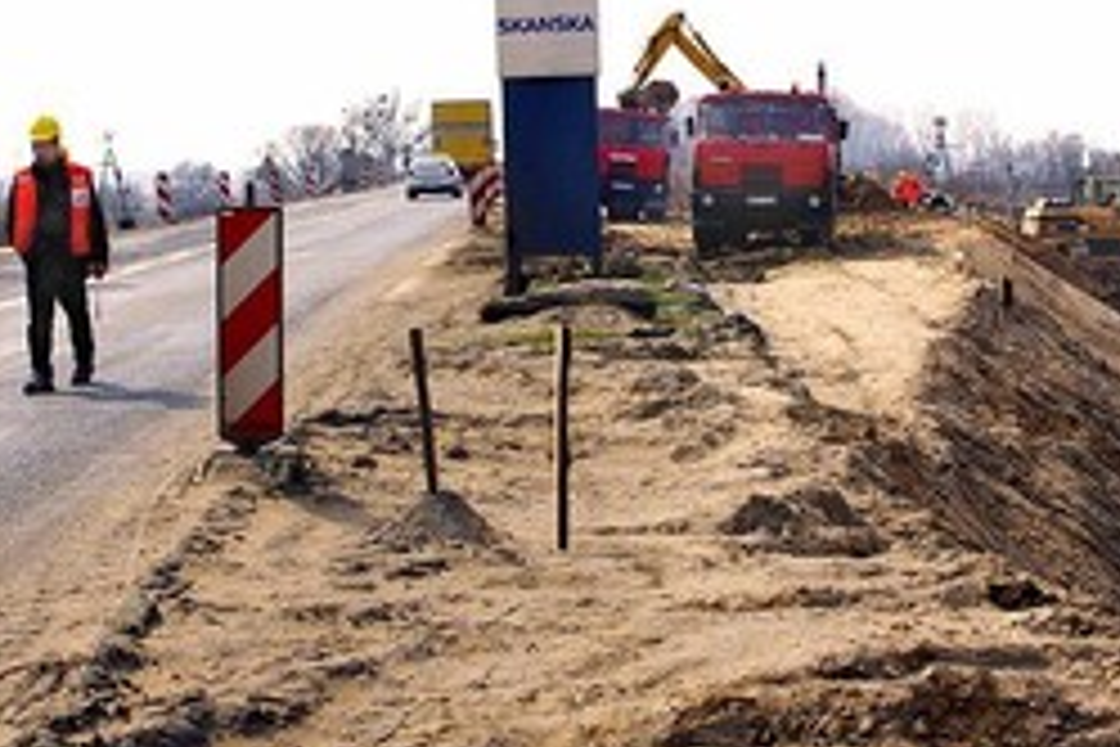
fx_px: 2240
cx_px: 726
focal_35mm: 72
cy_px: 184
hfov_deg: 27.9
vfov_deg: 18.8
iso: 200
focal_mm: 28
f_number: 11
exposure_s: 1/350
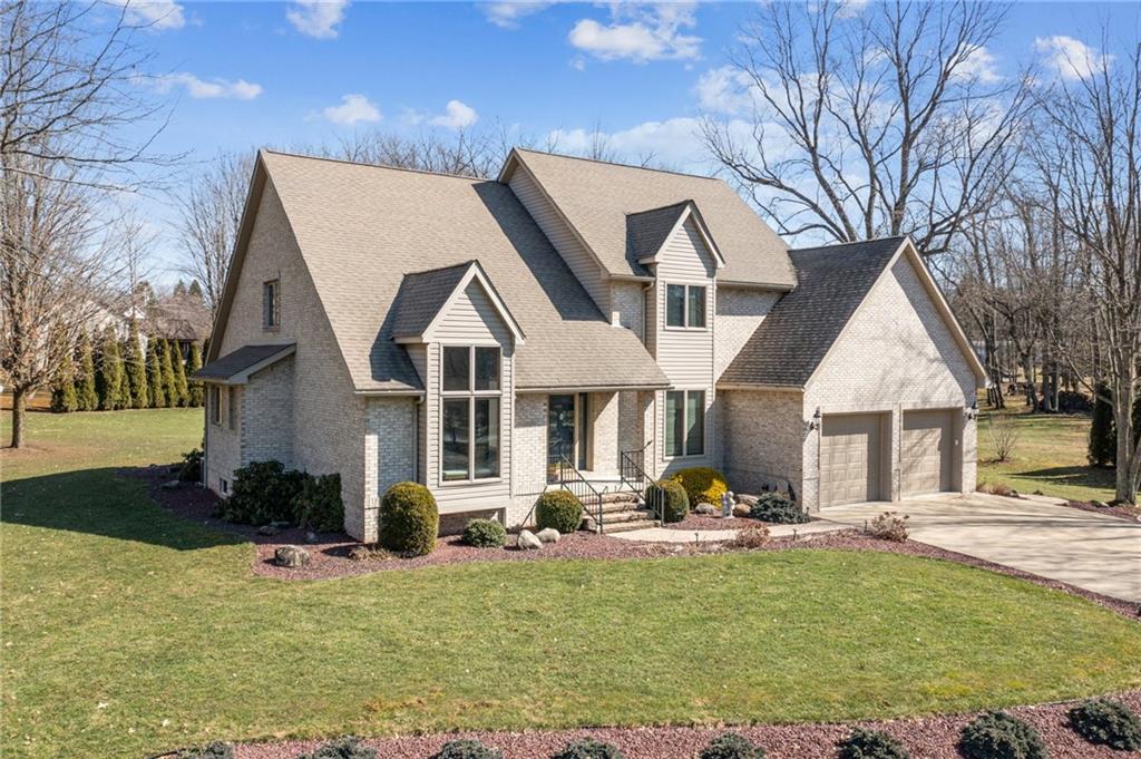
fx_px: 887
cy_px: 380
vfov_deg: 46.3
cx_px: 570
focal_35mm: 28
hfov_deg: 65.5
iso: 100
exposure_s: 1/320
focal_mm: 10.26
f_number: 5.6
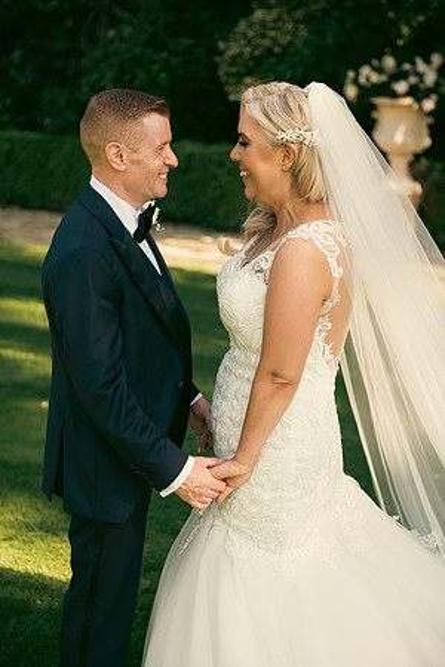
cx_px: 222
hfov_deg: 19.5
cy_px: 334
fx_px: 1298
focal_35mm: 70
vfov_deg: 28.8
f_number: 3.5
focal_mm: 70
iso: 200
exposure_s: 1/400
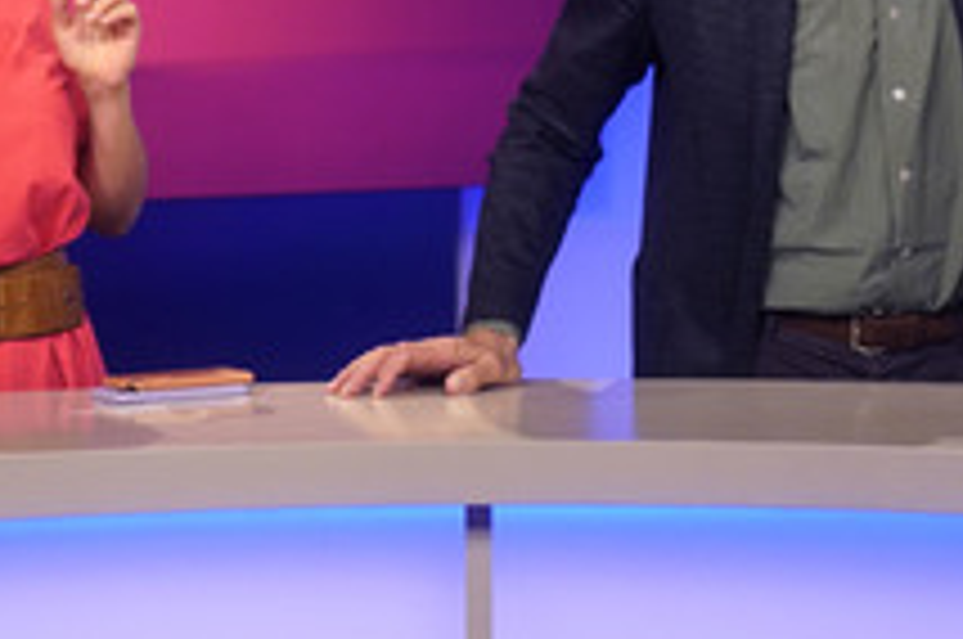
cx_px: 538
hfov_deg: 21.5
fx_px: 2537
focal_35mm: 95
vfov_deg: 14.2
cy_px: 81
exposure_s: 1/500
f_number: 1.4
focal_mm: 30
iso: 640
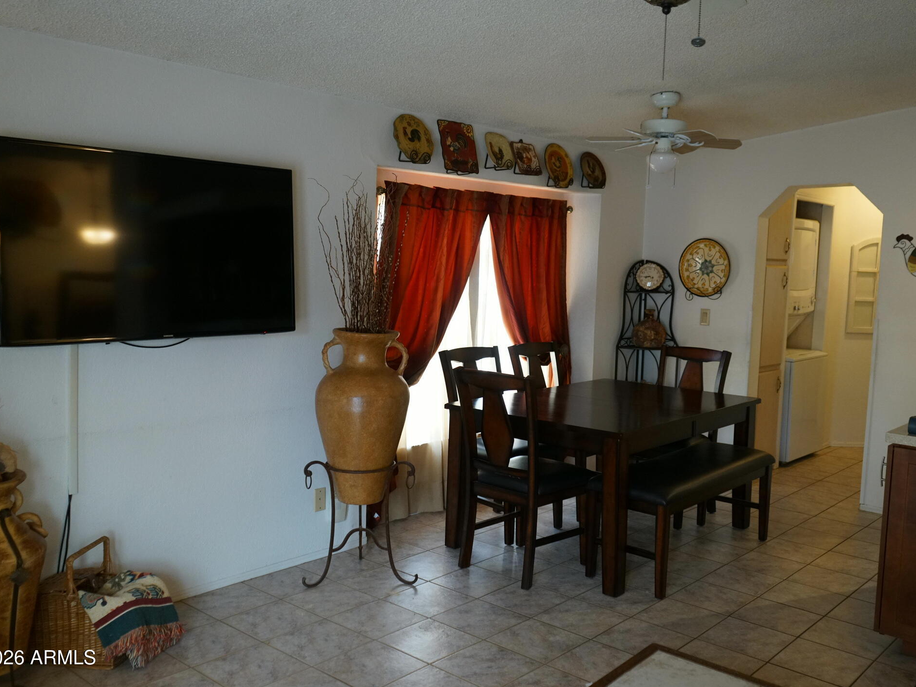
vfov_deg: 44.1
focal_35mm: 32
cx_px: 504
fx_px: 847
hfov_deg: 56.7
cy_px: 338
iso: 2500
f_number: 3.5
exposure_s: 1/160
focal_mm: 29
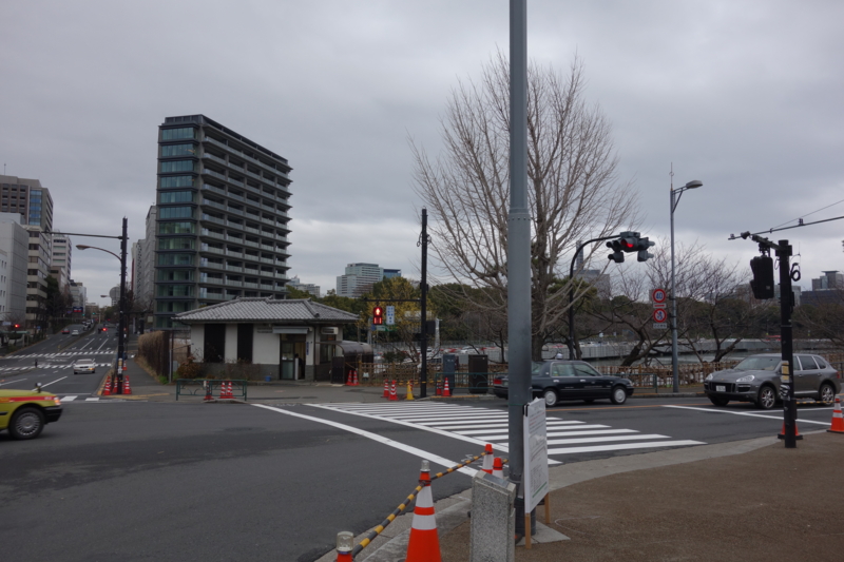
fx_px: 656
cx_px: 422
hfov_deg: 65.5
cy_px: 281
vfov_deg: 46.4
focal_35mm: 28
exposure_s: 1/125
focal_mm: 10.4
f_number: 5.6
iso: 125
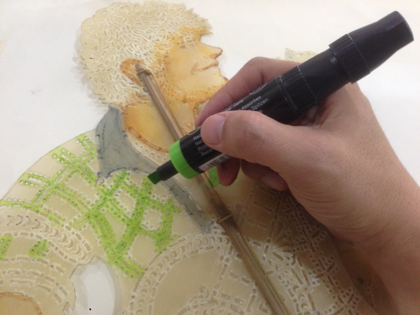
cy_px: 158
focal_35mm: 33
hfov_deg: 55.4
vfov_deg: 42.9
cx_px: 210
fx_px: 400
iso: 160
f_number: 2.4
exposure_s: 1/20
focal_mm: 4.12
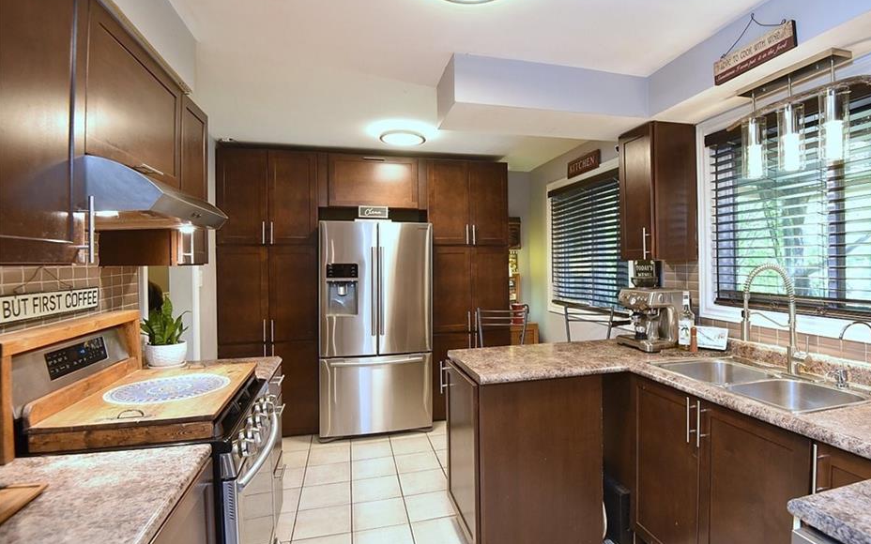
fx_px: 427
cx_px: 479
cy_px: 267
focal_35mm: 18
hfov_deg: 90.8
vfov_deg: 65.0
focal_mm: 16
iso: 1600
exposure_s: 1/60
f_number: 4
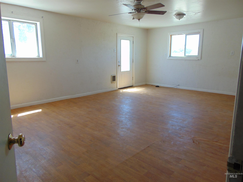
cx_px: 122
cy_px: 91
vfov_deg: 54.9
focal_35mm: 25
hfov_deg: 69.4
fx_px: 175
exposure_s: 1/50
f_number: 3
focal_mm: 4.5
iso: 80
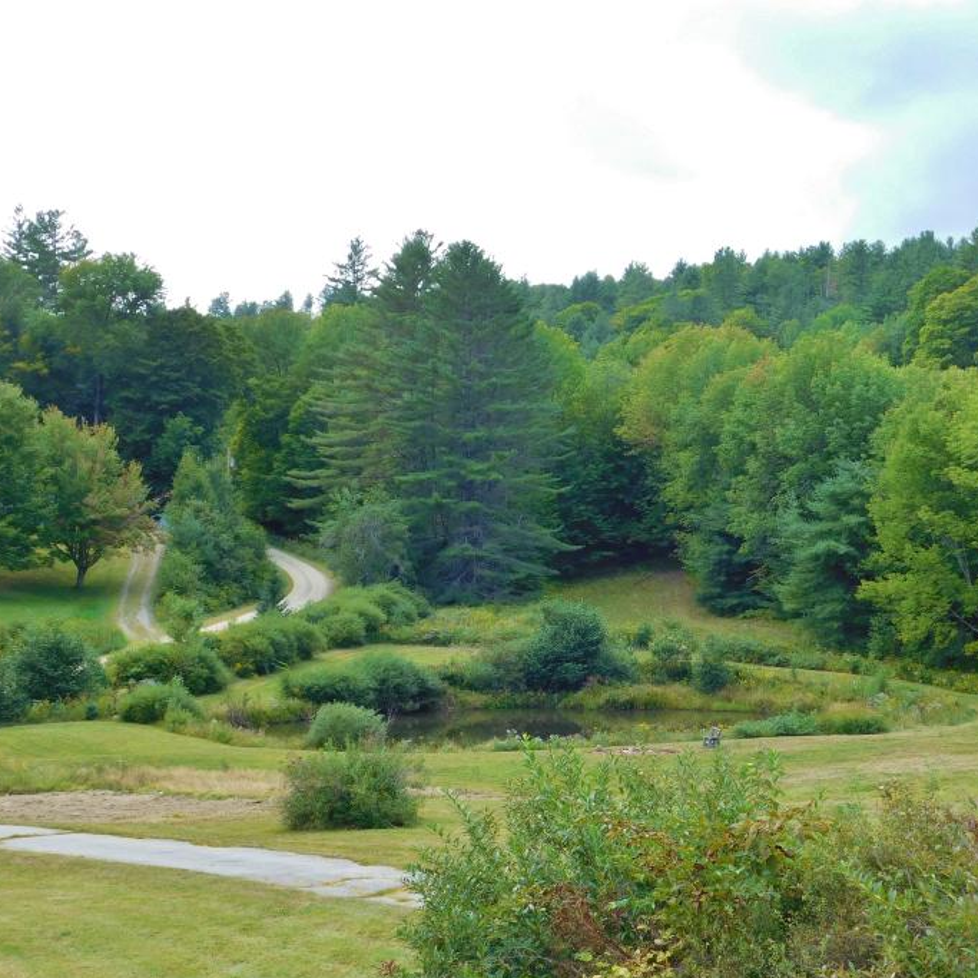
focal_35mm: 53
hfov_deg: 32.1
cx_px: 563
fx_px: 1694
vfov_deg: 32.2
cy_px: 548
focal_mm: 7.1
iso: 125
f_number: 3.6
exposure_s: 1/320
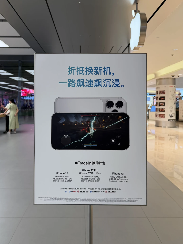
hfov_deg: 56.8
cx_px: 92
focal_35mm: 24
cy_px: 122
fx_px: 169
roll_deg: -2.3
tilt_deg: -4.1
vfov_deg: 71.6
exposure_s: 1/100
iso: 160
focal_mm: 6.76
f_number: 1.78
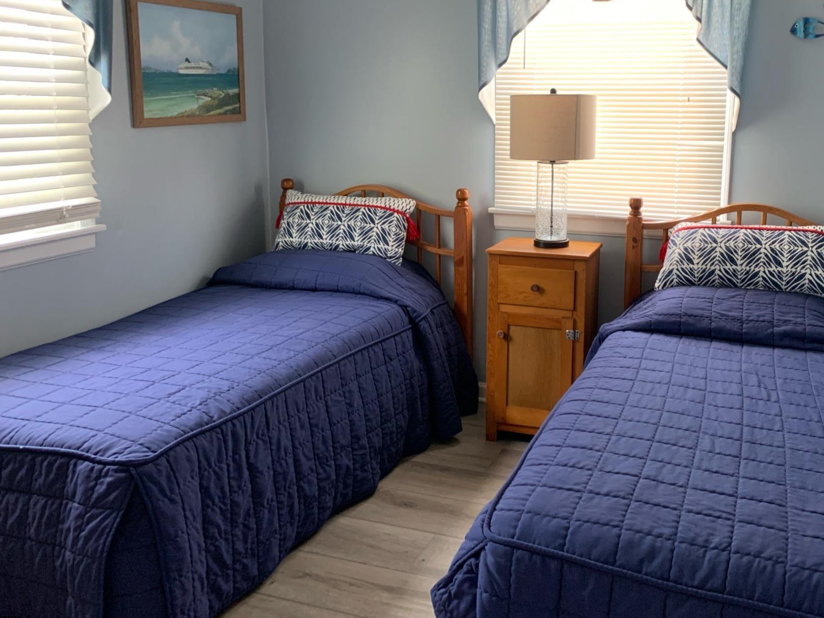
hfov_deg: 54.8
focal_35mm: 33
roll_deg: -1.6
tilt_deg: -7.1
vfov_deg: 42.6
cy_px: 232
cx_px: 510
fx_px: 785
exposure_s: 1/60
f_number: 1.8
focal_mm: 4.25
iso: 200
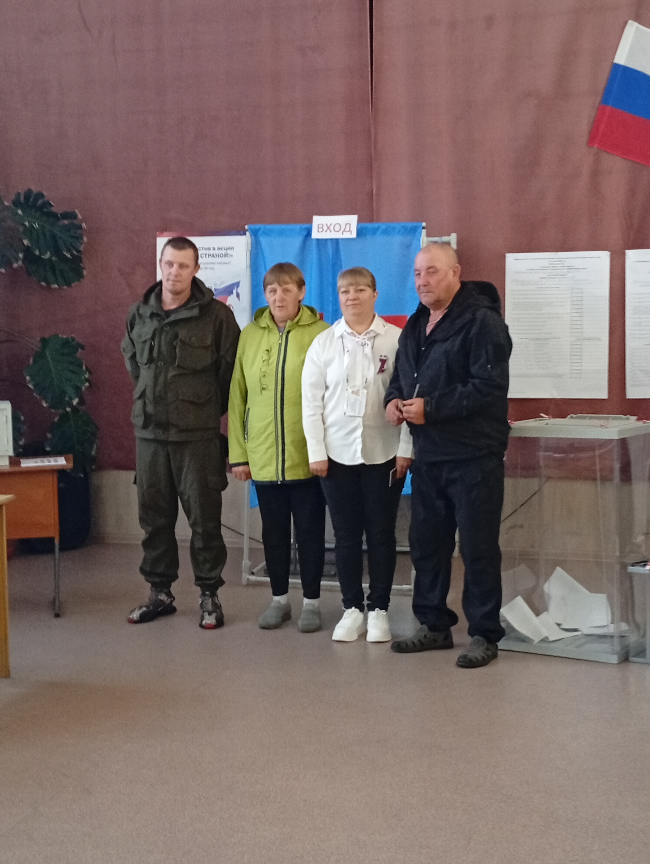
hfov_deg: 26.6
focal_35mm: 55
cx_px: 325
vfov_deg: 34.9
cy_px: 432
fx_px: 1374
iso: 607
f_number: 1.8
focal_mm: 3.98
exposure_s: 1/33.3
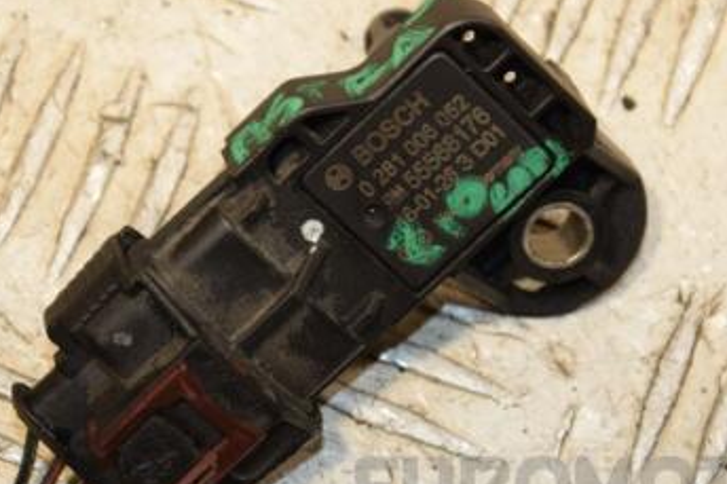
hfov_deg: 8.5
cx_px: 315
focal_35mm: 241
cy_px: 207
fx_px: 4864
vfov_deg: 5.7
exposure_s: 1/200
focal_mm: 92
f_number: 6.3
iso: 800
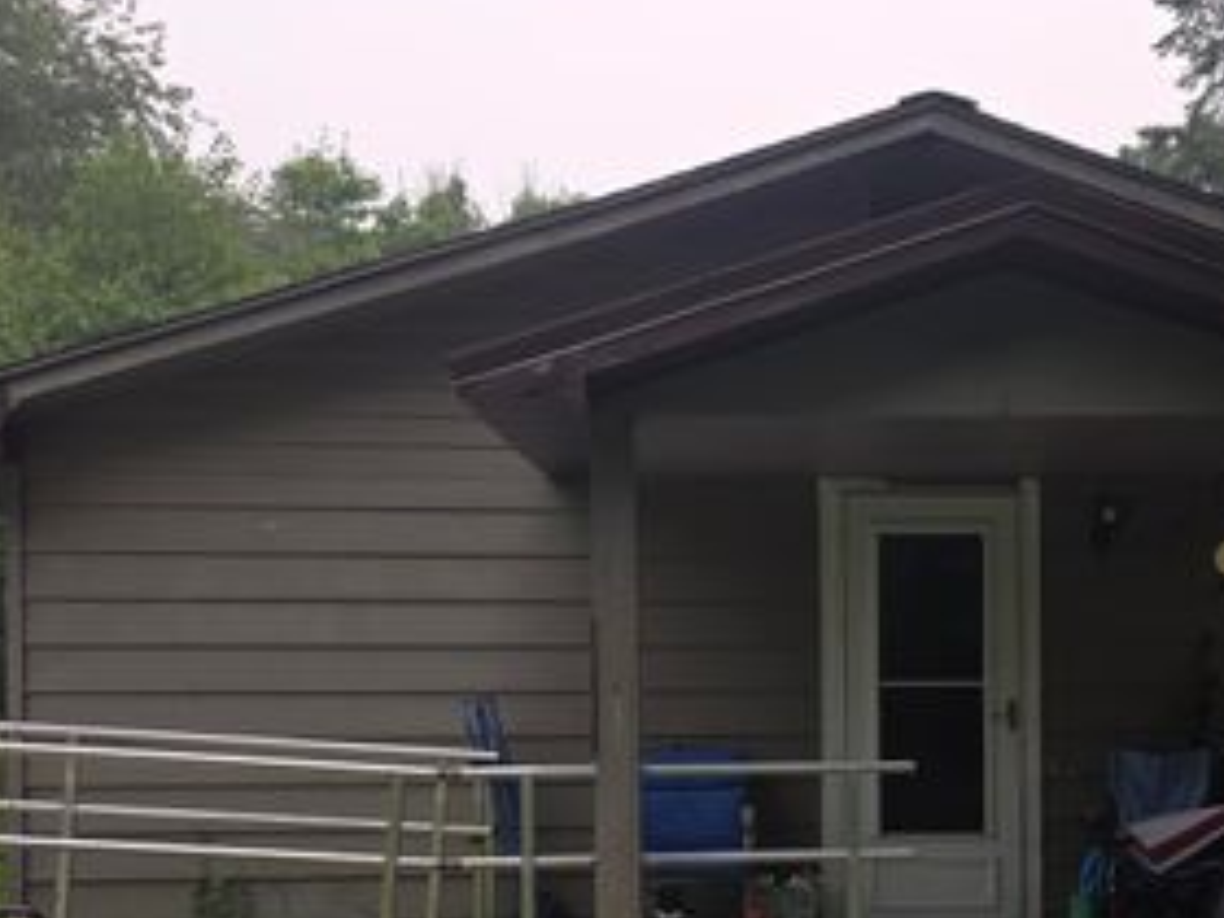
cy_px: 697
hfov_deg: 44.9
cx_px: 844
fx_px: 1450
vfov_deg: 34.3
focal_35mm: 41
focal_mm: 6.3
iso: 12
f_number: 1.7
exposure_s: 1/449
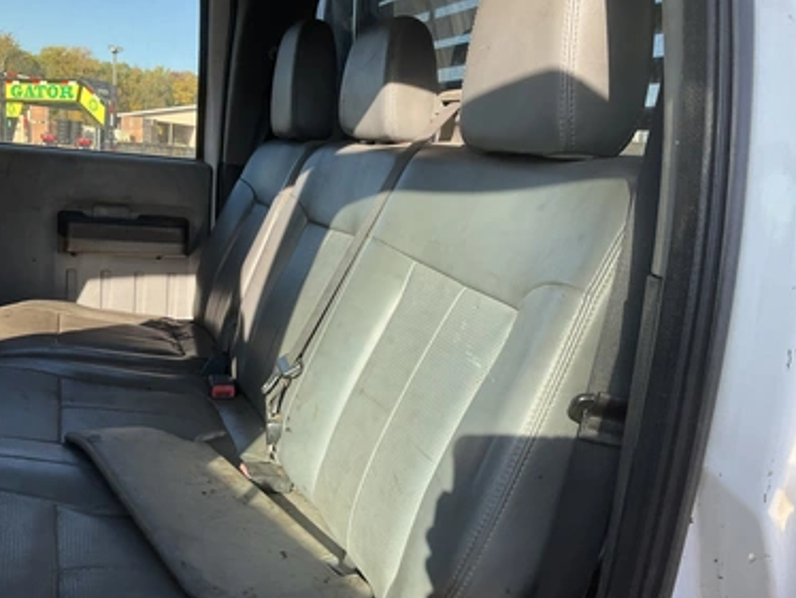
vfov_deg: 45.5
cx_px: 381
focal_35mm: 31
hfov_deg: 58.3
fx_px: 713
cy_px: 302
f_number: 1.8
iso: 25
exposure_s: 1/286
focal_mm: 3
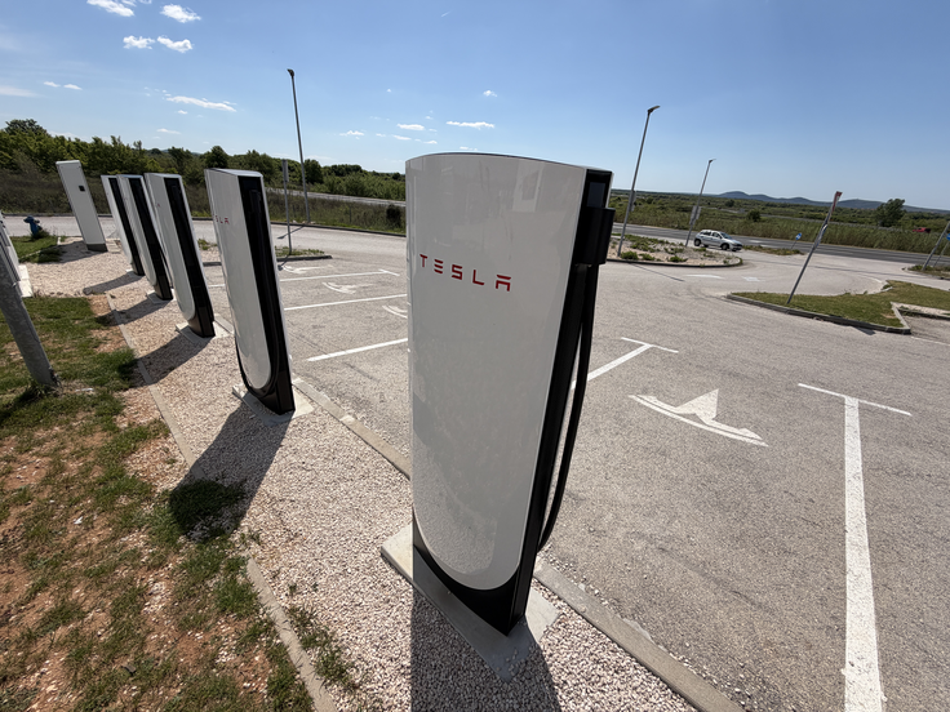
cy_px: 356
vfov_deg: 85.7
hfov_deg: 102.1
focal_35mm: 14
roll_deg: -4.2
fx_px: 384
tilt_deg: -24.5
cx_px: 475
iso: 20
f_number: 2.2
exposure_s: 1/1698
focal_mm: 2.22
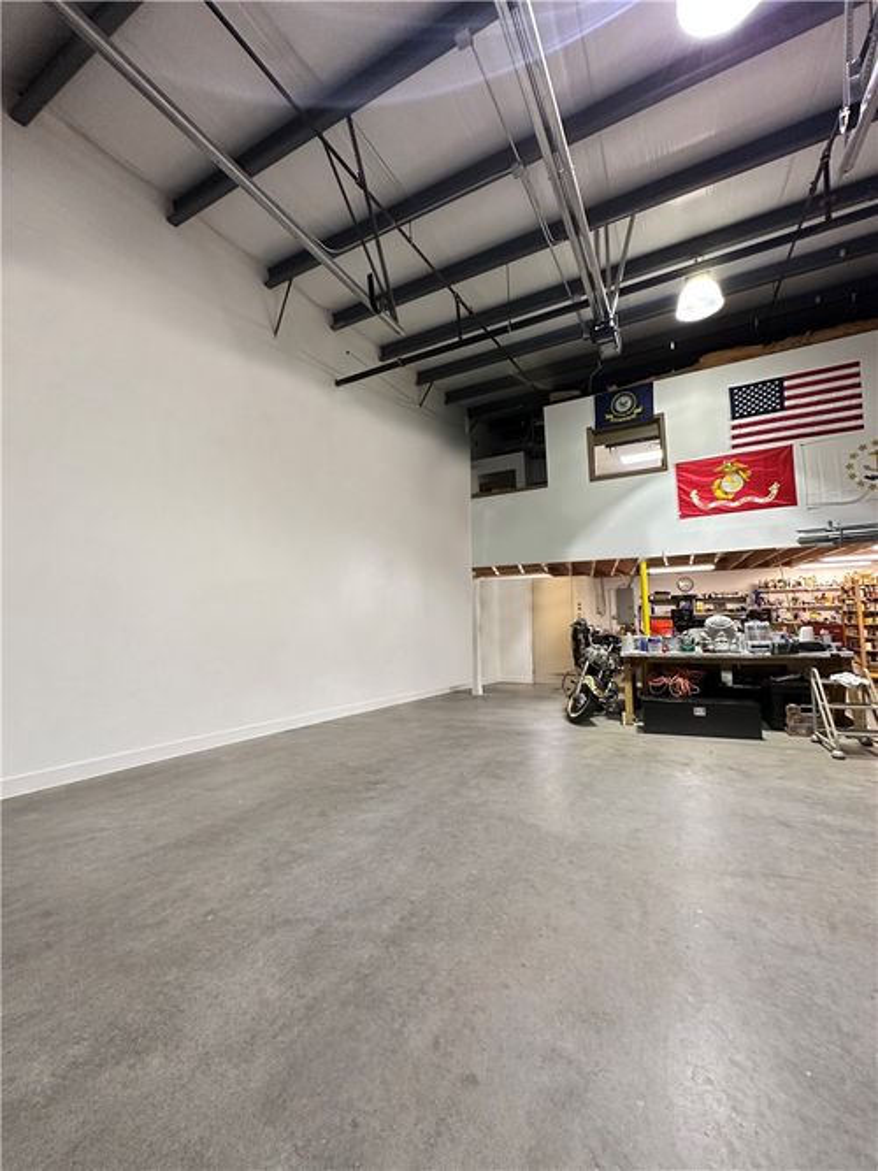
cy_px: 586
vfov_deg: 102.1
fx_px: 474
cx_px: 439
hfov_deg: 85.7
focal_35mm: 14
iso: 320
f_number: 2.2
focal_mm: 2.22
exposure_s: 1/59
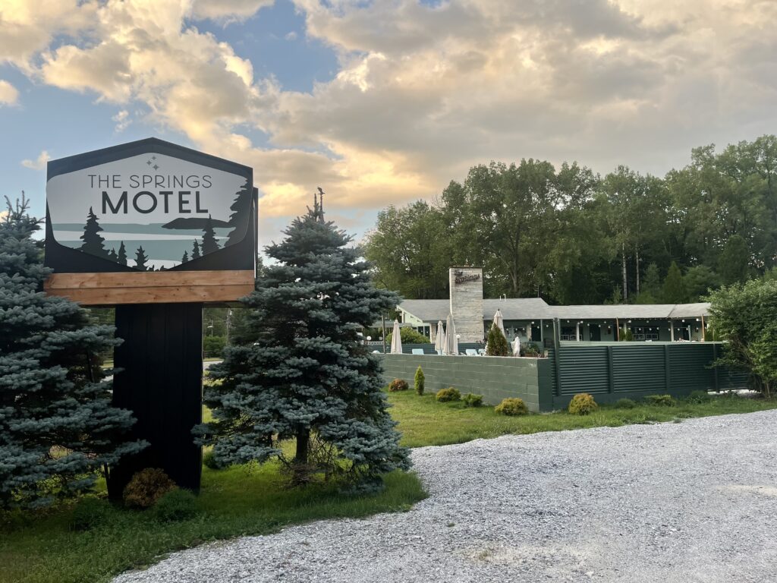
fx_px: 584
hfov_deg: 67.3
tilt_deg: +4.9
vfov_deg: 53.1
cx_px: 388
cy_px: 292
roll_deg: +0.8
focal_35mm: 26
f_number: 1.6
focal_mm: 5.1
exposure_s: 1/550
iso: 50
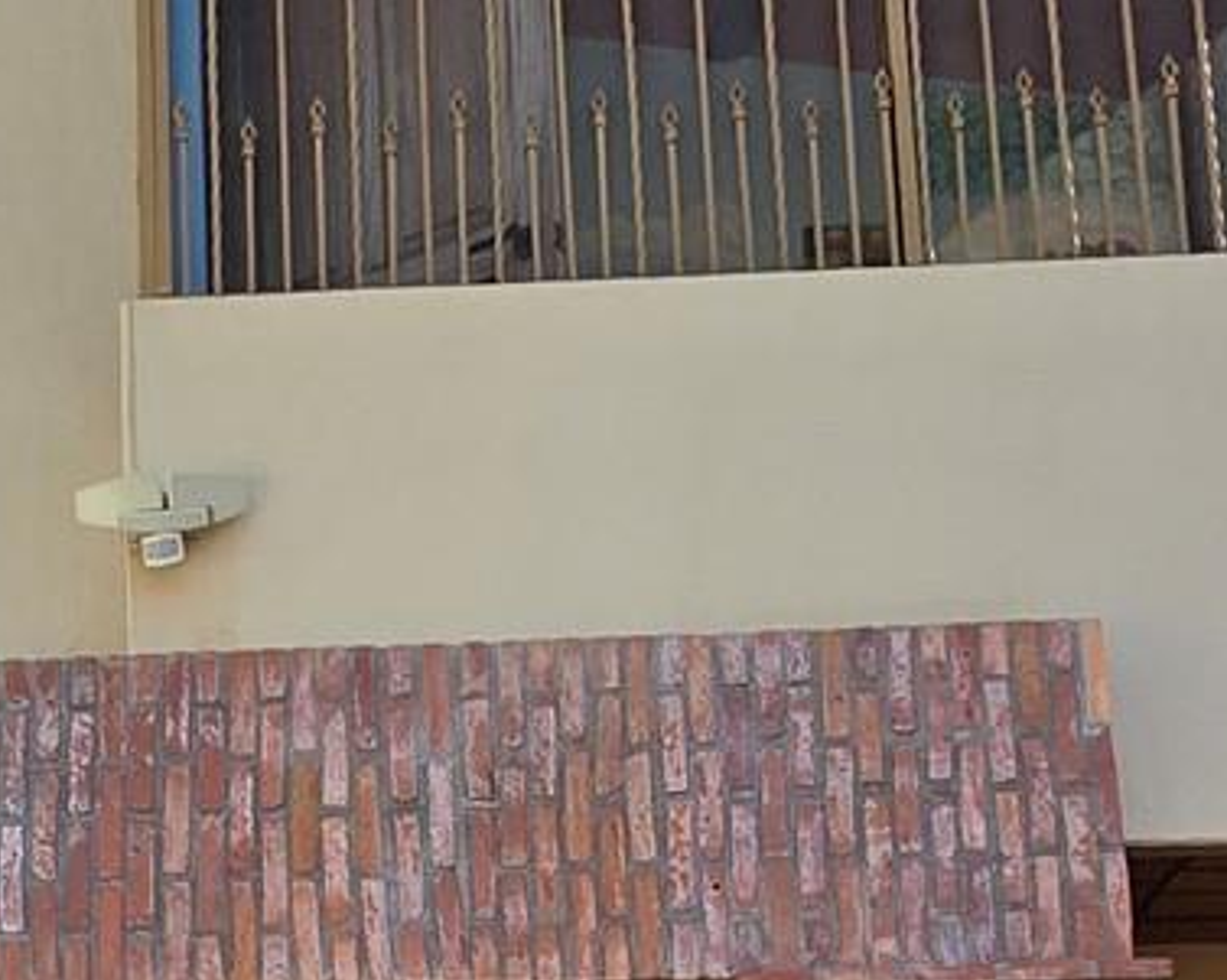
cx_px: 163
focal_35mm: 69
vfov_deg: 20.5
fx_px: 2504
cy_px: 1221
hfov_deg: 26.7
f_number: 2.2
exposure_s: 1/1199
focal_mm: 2.2
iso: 50
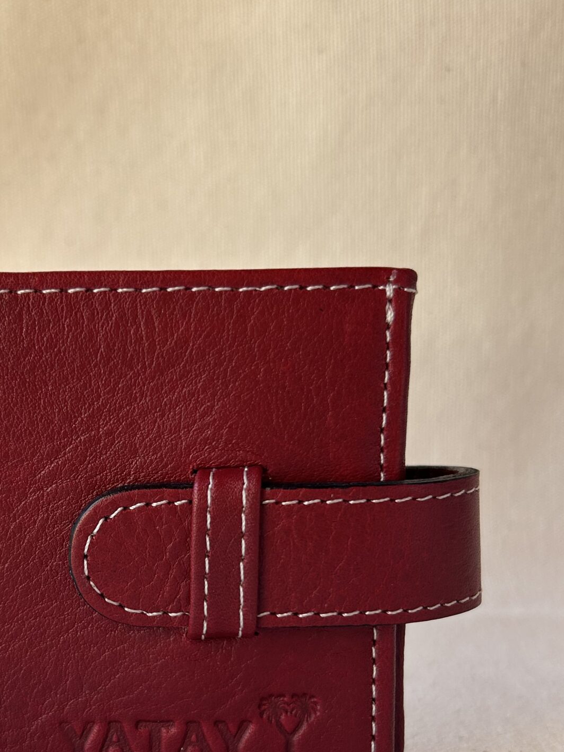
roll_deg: -0.8
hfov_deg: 30.3
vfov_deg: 39.7
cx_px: 127
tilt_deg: -8.7
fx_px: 1021
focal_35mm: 47
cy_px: 531
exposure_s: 1/511
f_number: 1.5
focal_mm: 5.7
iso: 50
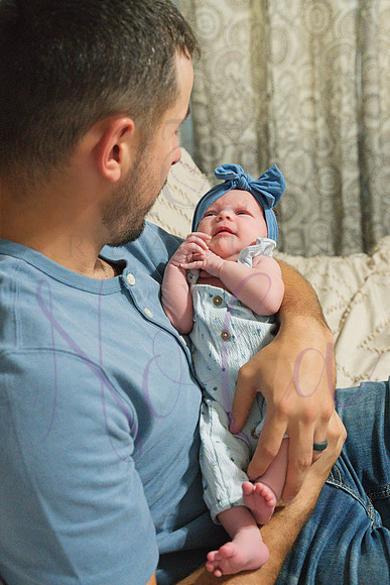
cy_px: 292
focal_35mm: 39
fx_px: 633
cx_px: 195
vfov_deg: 49.5
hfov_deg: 34.2
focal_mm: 39
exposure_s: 1/200
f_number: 4.5
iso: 3200
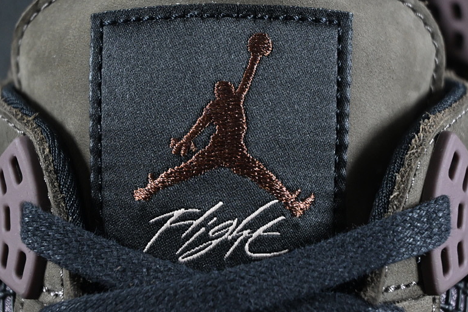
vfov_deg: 17.5
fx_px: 1014
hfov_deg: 26.0
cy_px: 151
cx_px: 231
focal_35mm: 78
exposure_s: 1/125
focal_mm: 50
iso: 1400
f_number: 6.3
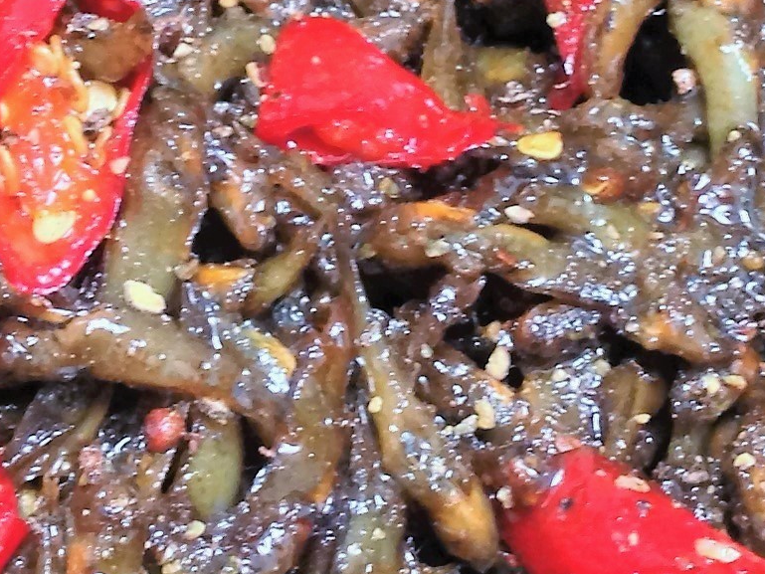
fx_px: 3094
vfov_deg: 10.6
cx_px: 341
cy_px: 287
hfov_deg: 14.1
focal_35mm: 140
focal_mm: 4.12
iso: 125
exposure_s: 1/20
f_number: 2.4
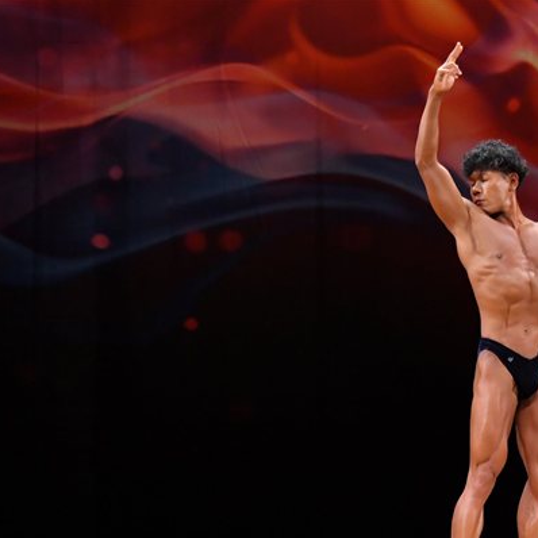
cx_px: 494
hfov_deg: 5.8
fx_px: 5328
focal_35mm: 303
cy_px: 346
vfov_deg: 5.8
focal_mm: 122
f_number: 5.6
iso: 4000
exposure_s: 1/400
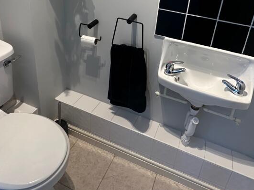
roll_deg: -6.8
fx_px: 198
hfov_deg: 65.1
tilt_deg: -20.7
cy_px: 29
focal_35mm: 27
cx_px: 142
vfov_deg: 47.5
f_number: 2.2
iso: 200
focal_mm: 2.22
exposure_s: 1/99
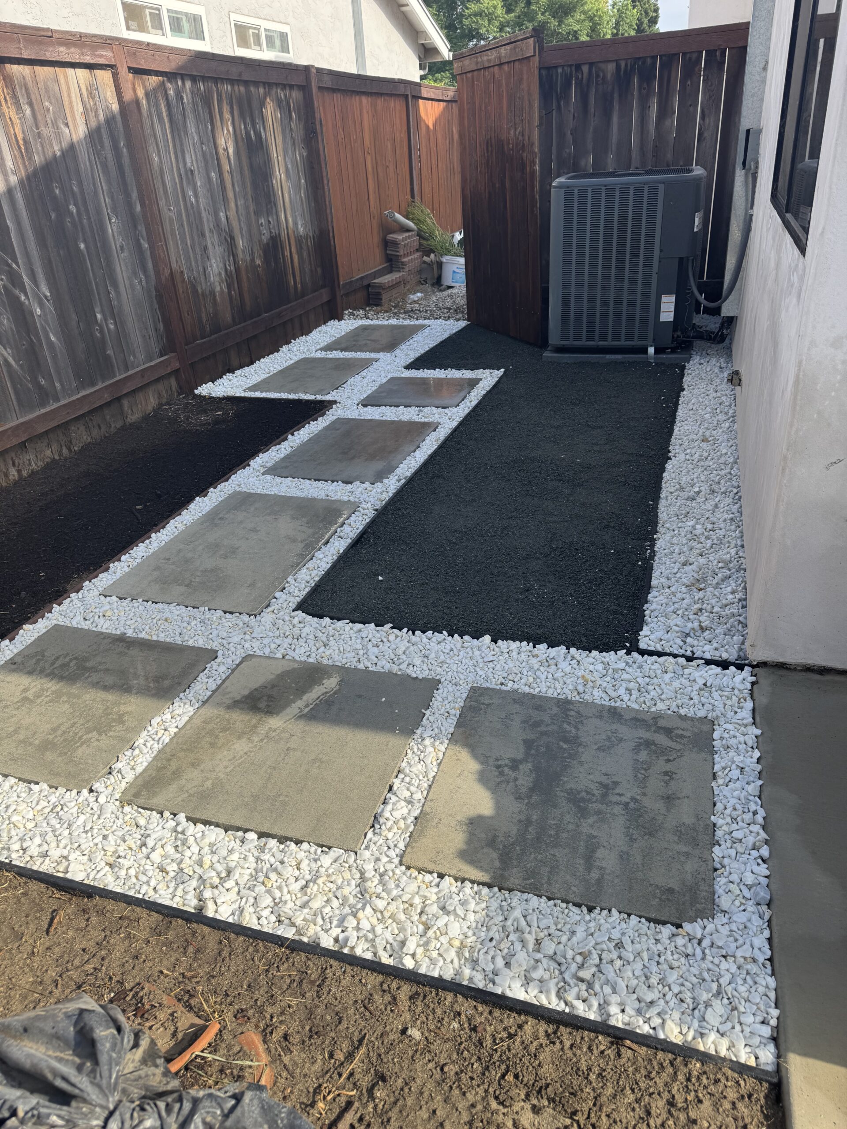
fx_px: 783
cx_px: 424
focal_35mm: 24
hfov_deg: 56.8
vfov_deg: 71.6
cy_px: 564
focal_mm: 6.76
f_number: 1.78
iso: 80
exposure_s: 1/1560
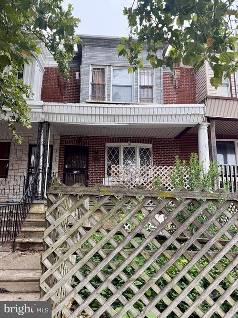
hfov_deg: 56.8
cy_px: 159
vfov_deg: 71.6
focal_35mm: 24
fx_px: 220
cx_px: 119
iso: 100
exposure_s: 1/671
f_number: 1.78
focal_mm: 6.76
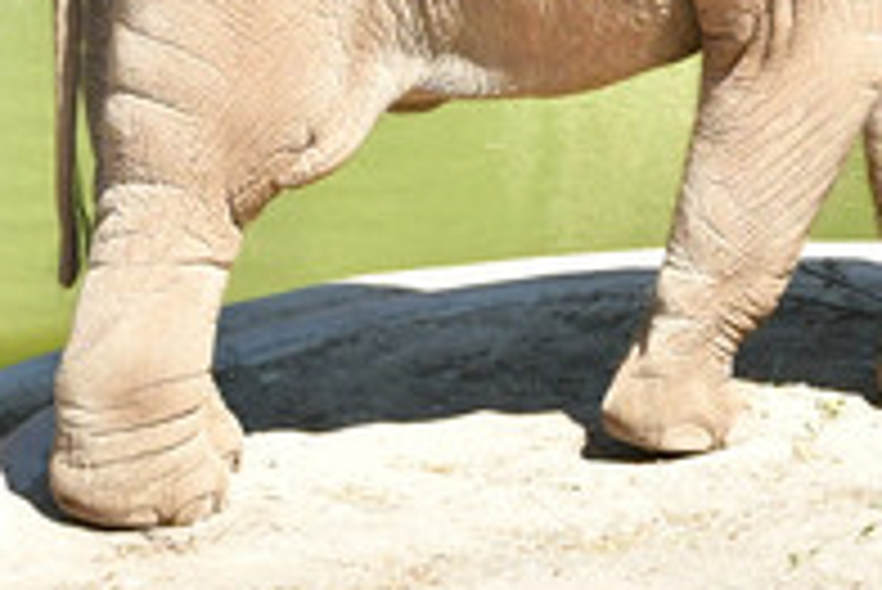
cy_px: -115
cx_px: 882
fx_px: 24052
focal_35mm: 981
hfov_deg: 2.1
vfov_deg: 1.4
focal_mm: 150
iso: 1000
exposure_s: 1/2500
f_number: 5
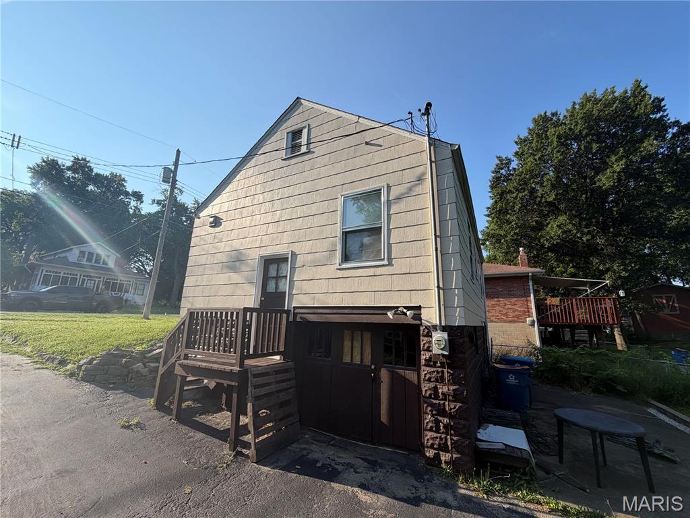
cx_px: 345
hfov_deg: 102.1
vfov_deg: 85.7
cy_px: 259
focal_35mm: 14
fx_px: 279
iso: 32
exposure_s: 1/770
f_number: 2.2
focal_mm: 2.22
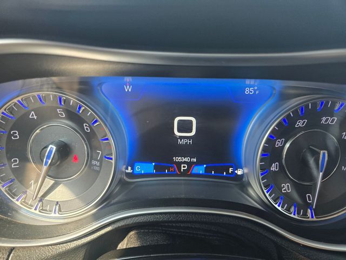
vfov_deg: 58.9
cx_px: 173
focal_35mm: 23
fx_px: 230
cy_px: 130
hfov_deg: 73.9
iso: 160
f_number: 1.7
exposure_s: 1/120
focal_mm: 6.3
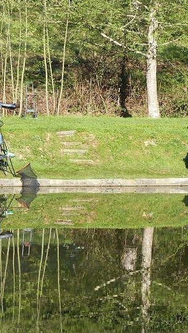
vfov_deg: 7.4
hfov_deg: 4.2
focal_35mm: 292
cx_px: 121
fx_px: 2585
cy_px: 209
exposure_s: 1/320
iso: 100
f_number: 4
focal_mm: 25.2
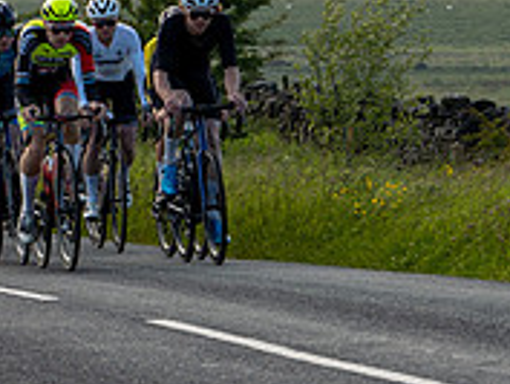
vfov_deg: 4.2
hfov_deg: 5.6
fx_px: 5234
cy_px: 189
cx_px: 167
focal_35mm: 355
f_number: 6.3
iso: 200
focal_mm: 86
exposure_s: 1/320
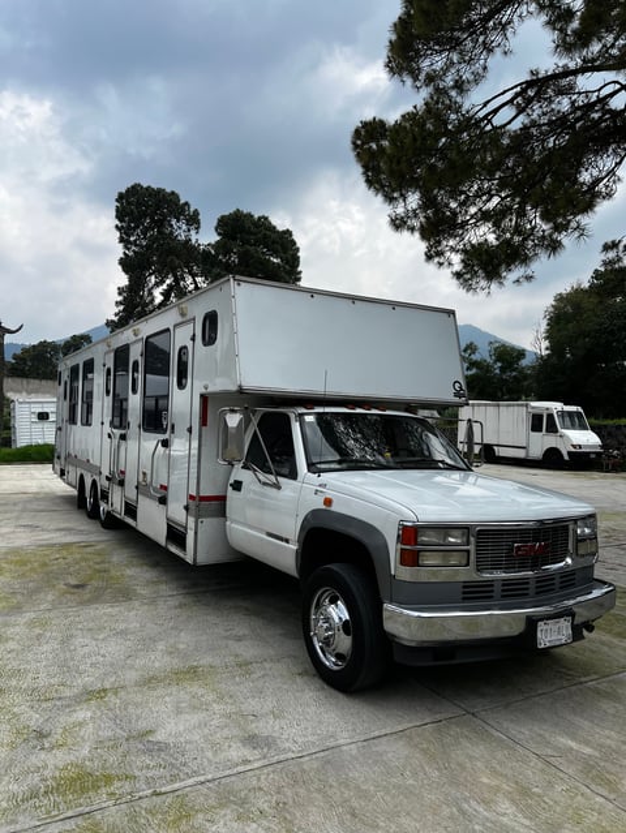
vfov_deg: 67.3
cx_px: 313
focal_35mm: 26
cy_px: 416
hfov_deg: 53.1
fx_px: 626
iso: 50
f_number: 1.5
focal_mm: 5.7
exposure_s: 1/4274
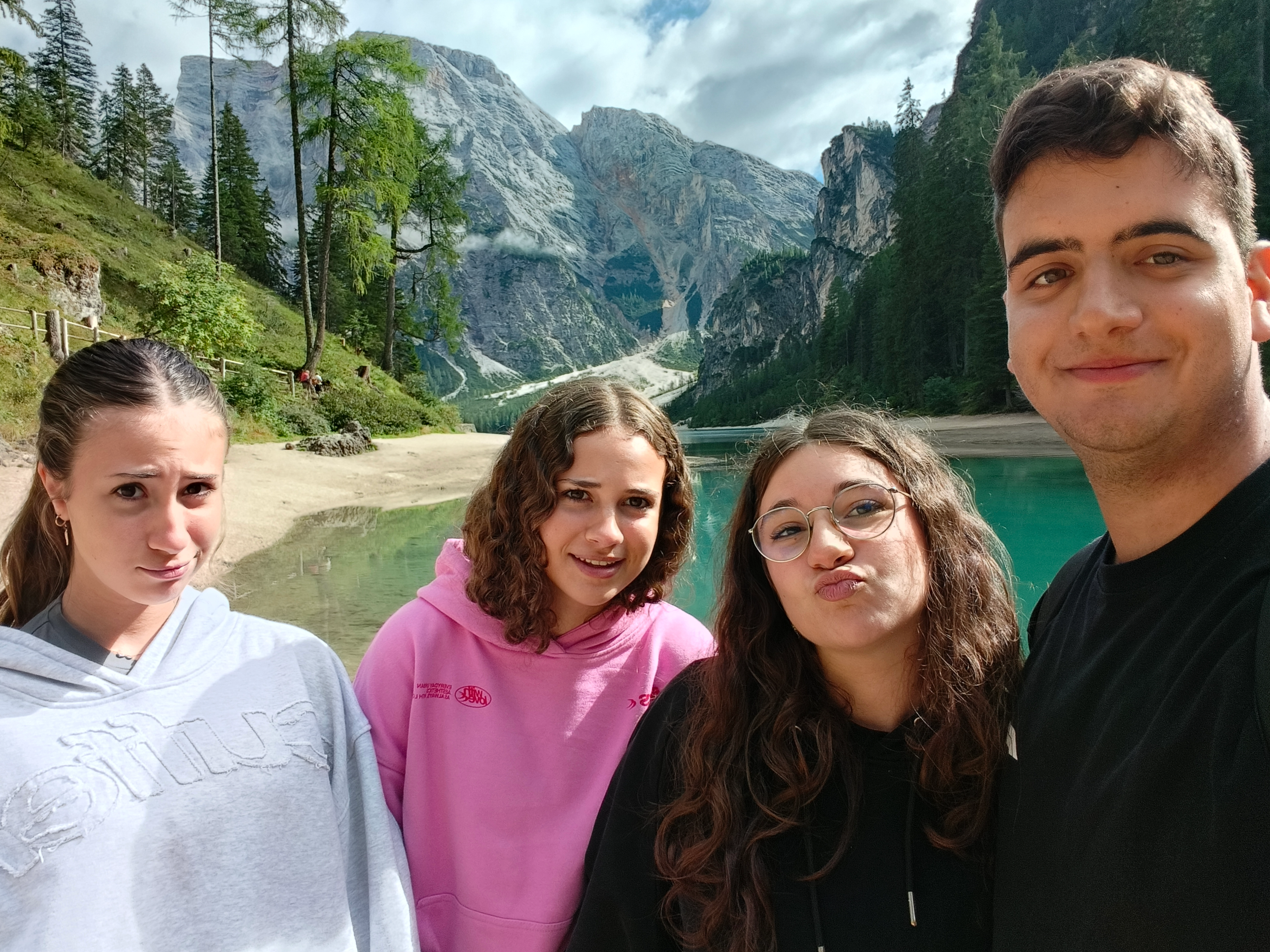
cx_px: 626
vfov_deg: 61.1
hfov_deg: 76.4
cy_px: 467
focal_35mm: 22
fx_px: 807
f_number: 2
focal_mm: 2.78
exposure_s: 1/810
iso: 50
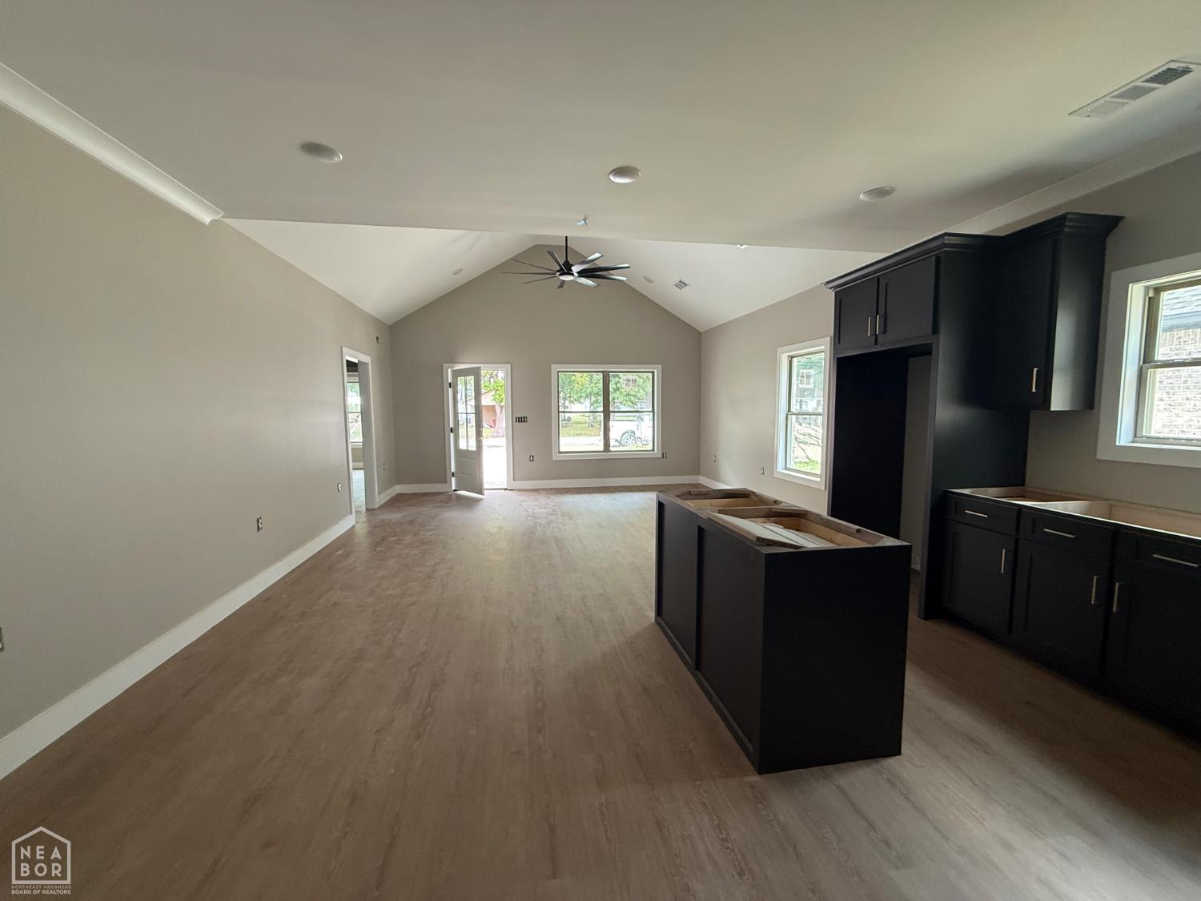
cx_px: 600
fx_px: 486
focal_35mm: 14
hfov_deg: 102.1
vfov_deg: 85.7
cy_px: 450
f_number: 2.2
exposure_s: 1/99
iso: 200
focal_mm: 2.22
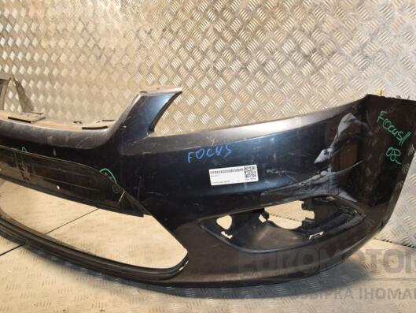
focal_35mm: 36
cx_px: 223
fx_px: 433
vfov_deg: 39.7
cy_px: 156
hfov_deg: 51.3
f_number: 6.3
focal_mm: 22
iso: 800
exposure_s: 1/200
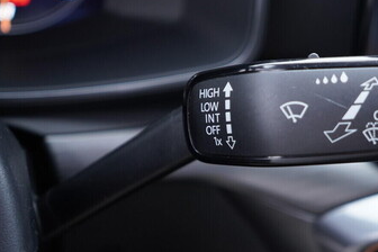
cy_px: 138
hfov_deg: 33.8
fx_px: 619
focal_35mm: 59
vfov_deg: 23.0
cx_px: 236
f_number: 2.8
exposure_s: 1/40
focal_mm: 24
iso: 400
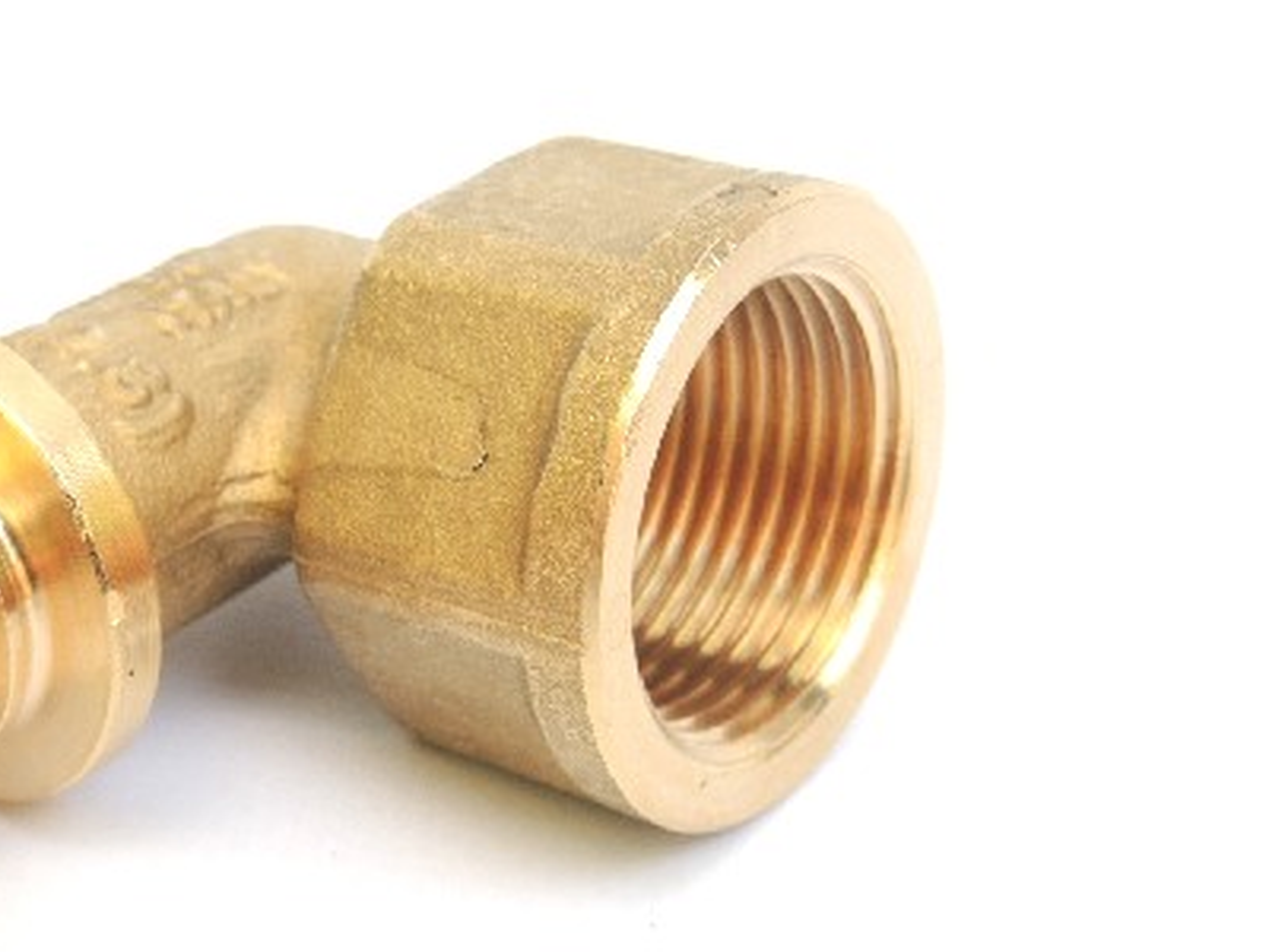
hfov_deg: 24.2
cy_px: 495
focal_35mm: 80
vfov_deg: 18.4
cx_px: 336
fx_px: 2933
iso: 80
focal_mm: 11
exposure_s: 1/30
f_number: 4.5
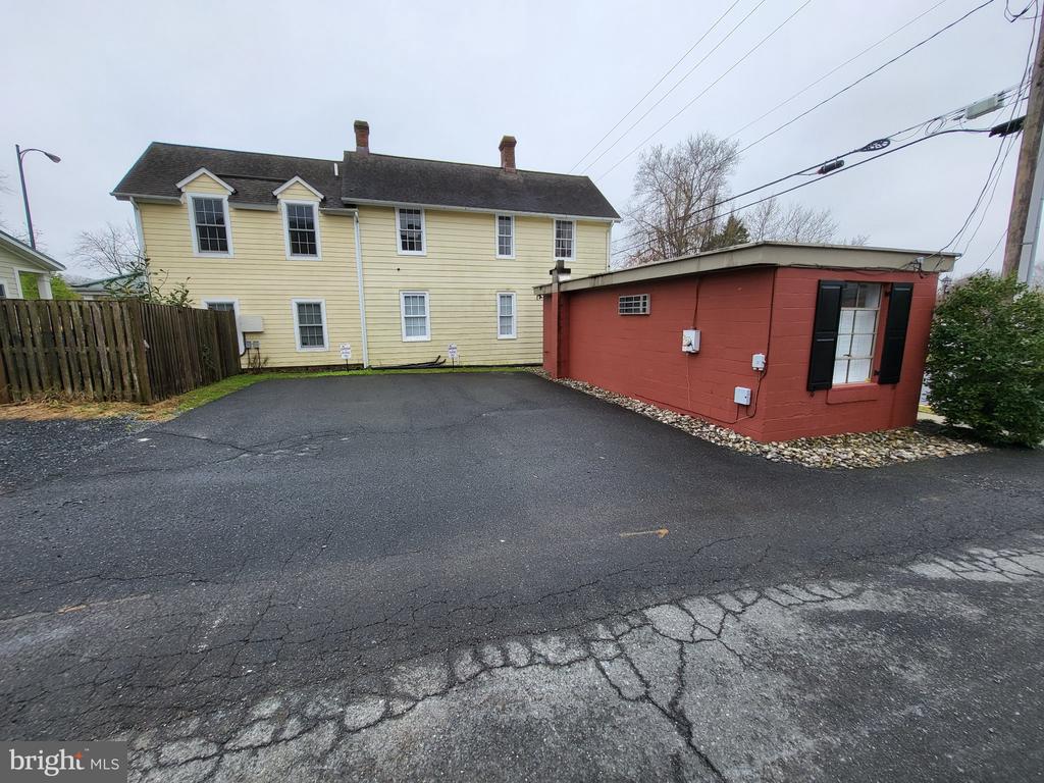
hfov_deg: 106.2
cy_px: 392
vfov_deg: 89.9
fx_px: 392
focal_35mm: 13
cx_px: 522
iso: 32
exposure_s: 1/218
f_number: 2.2
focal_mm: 1.74
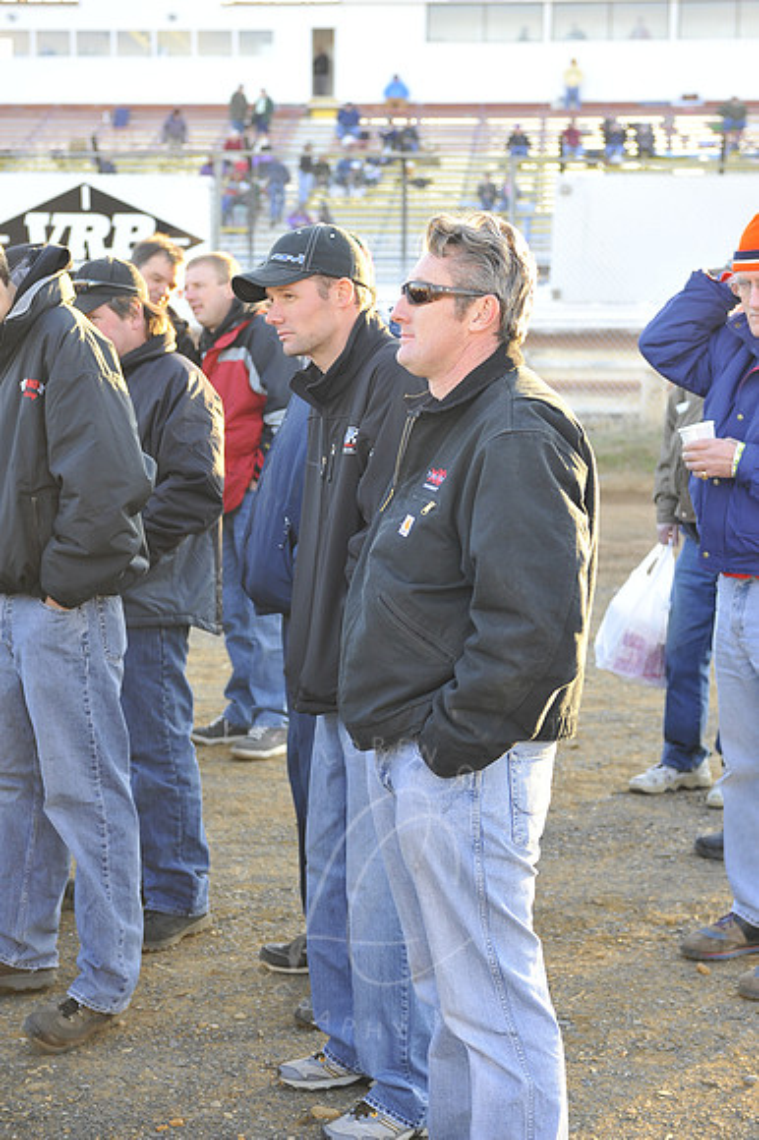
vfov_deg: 28.9
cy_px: 570
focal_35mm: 70
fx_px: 2216
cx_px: 380
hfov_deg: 19.4
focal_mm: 70
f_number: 5.6
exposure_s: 1/125
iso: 500
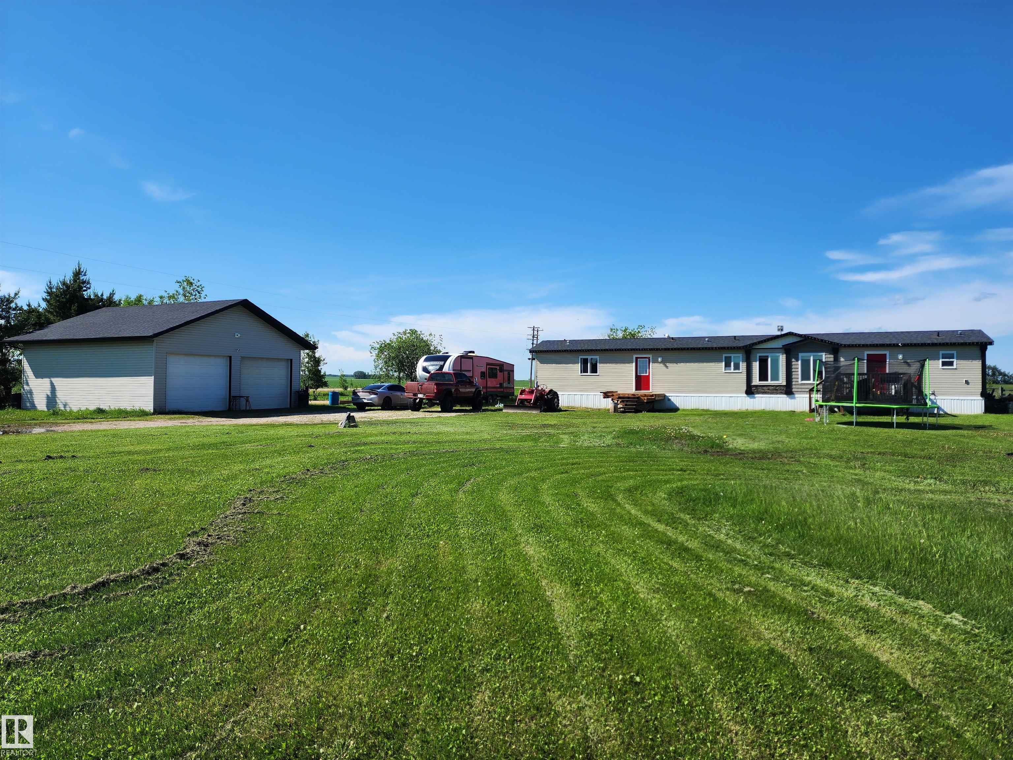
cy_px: 380
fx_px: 673
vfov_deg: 58.9
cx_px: 506
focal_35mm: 23
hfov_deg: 73.9
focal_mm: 6.4
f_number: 1.8
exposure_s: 1/1293
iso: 12
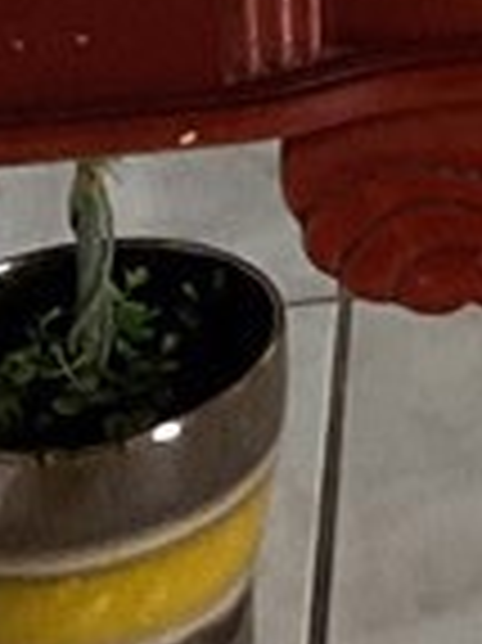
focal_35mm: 208
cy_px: -1297
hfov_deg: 6.5
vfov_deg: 8.1
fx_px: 3867
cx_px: 1428
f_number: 1.8
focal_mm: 3
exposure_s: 1/60
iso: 125
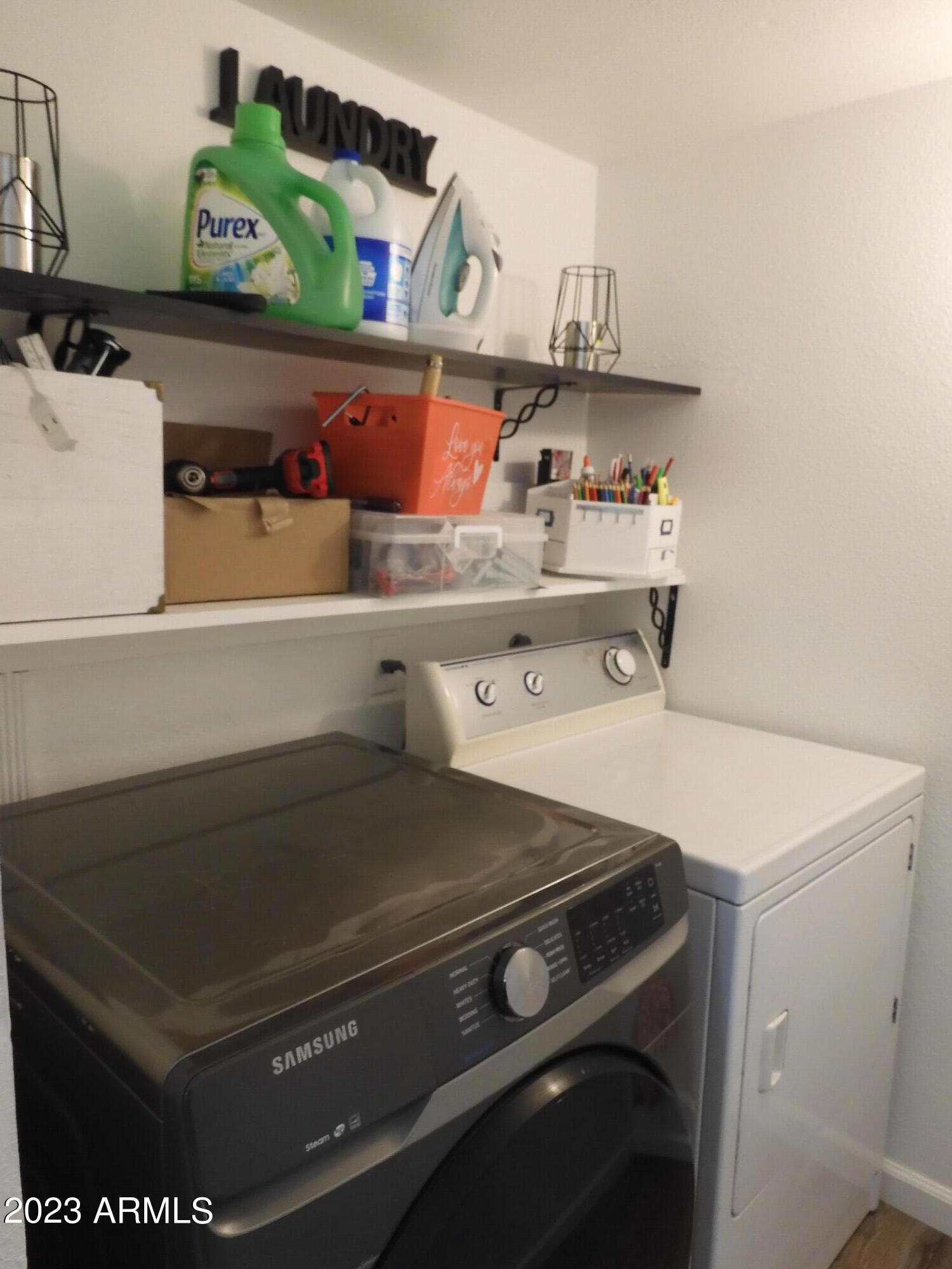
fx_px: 880
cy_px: 634
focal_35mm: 24
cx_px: 476
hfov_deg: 56.8
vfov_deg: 71.6
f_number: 3.4
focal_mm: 4.3
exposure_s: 1/25
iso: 400
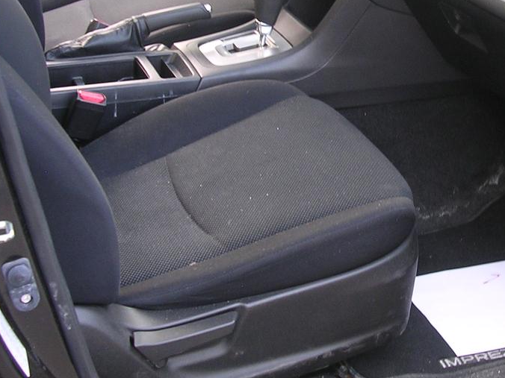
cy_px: 56
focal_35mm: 72
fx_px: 1050
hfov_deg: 26.7
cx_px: 371
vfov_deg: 20.1
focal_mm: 5.8
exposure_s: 1/12.4
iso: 100
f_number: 2.8
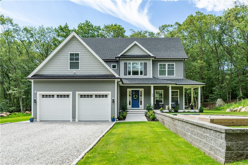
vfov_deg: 43.6
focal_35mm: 30
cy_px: 82
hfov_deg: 61.9
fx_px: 207
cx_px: 124
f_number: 6.3
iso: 100
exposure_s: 1/160
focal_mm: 30
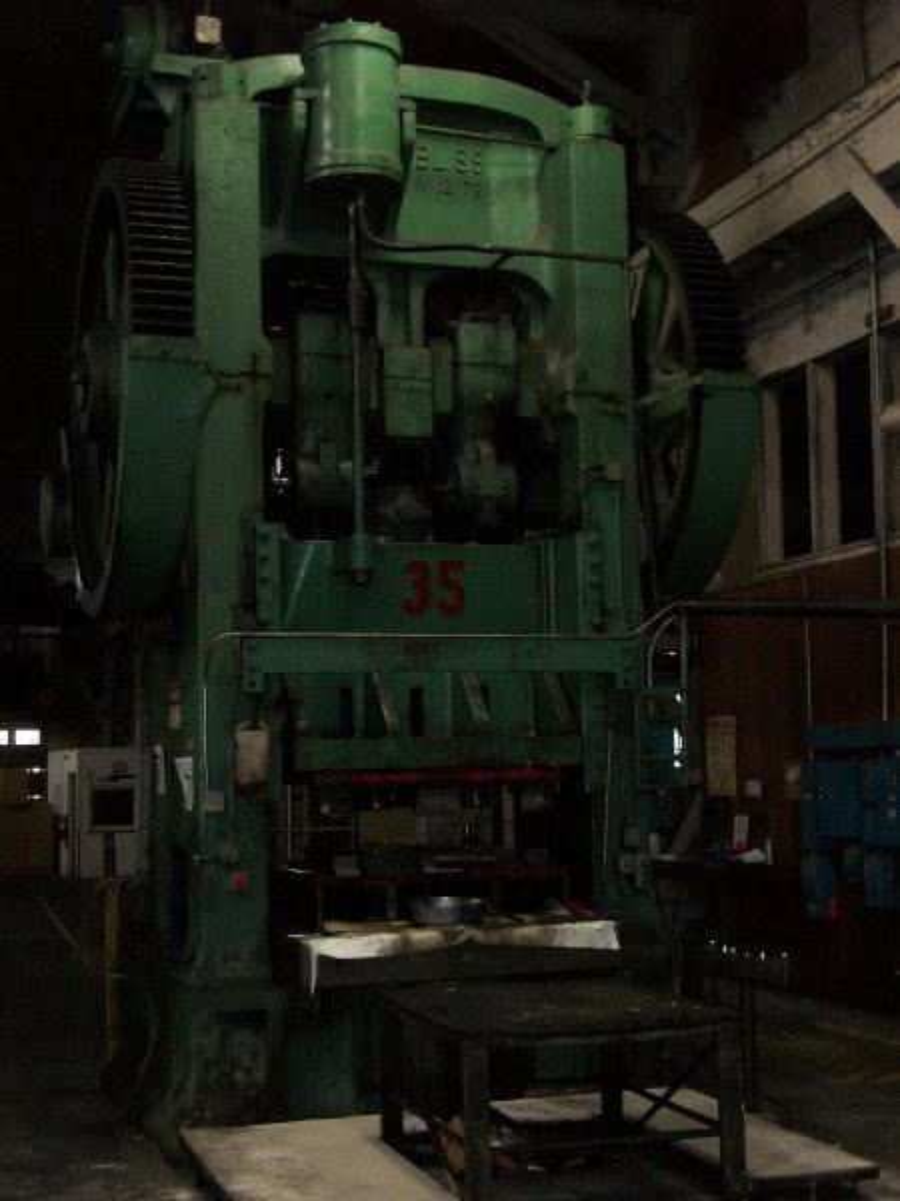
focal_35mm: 50
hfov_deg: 29.1
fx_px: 1733
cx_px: 450
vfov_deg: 38.2
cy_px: 600
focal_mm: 8.8
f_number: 3.6
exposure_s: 1/40
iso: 240
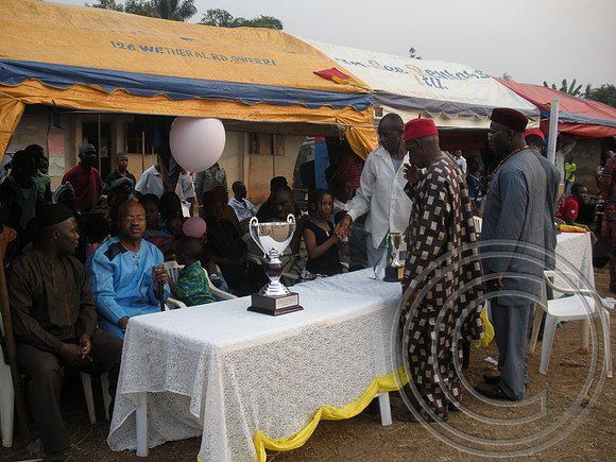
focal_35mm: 36
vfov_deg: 39.7
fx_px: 641
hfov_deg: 51.4
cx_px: 308
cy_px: 231
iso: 97
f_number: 3.5
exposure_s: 1/60
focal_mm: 6.3
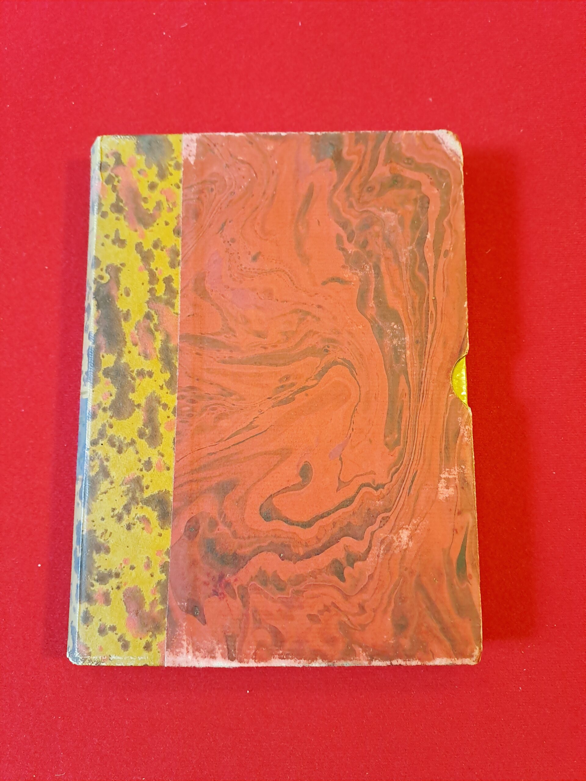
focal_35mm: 25
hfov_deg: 54.9
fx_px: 564
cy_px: 390
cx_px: 293
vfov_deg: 69.4
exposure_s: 1/33
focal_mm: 4.65
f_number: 1.8
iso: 320
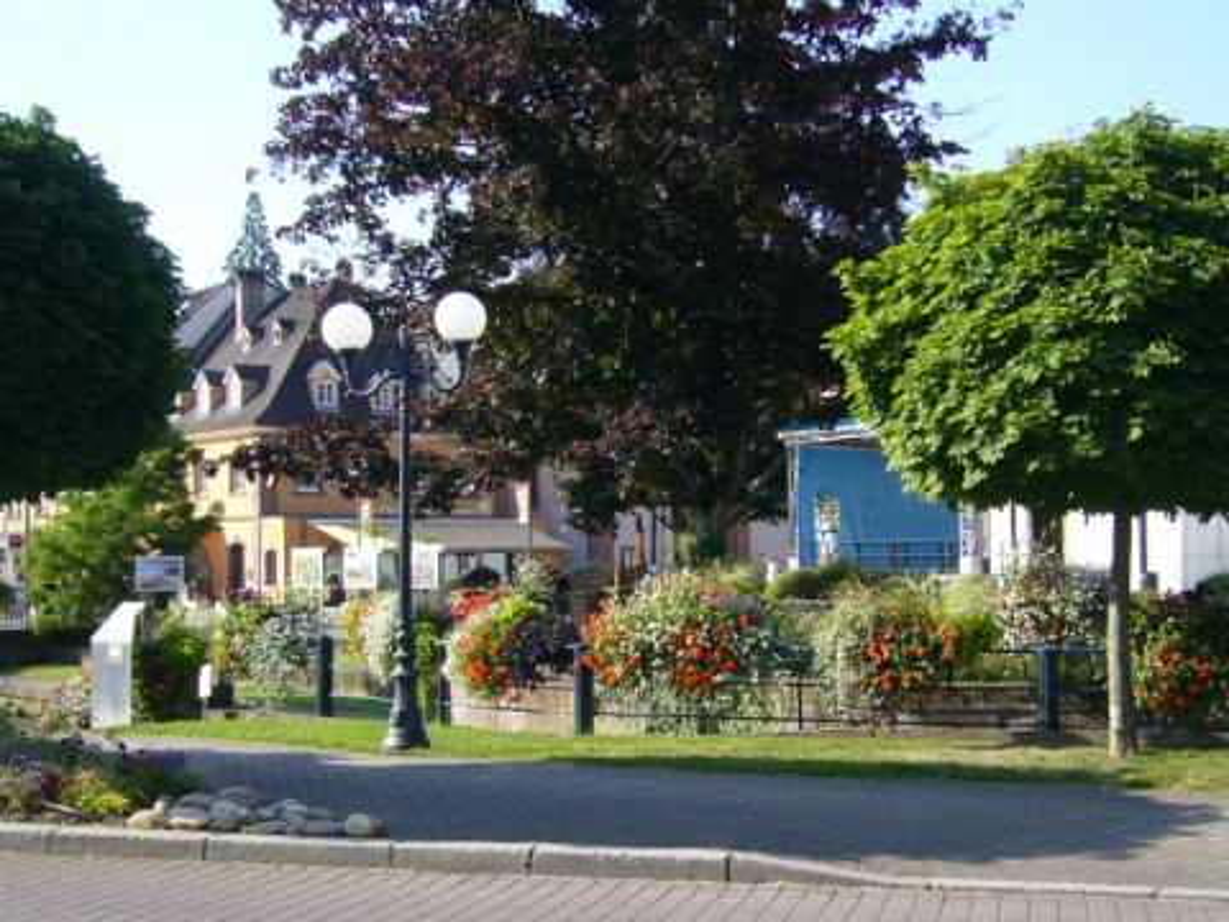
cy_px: 461
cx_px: 614
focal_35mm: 49
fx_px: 1740
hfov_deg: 38.9
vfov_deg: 29.7
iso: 80
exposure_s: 1/500
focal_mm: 6
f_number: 2.9
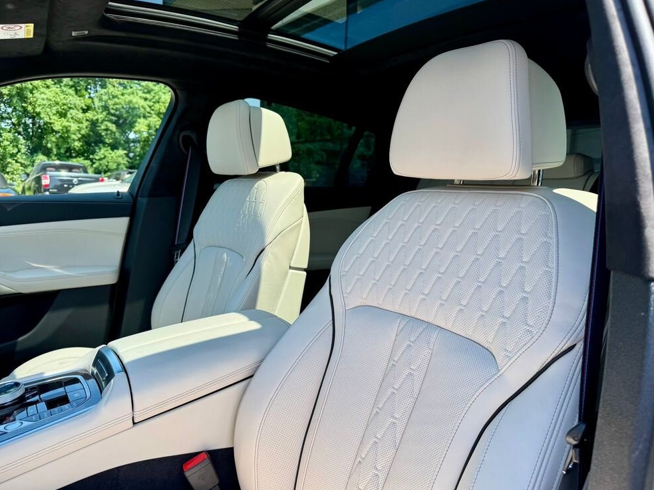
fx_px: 472
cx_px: 334
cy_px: 238
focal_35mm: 25
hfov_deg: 69.4
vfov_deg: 54.9
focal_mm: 6.76
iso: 80
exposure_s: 1/925
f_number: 1.78
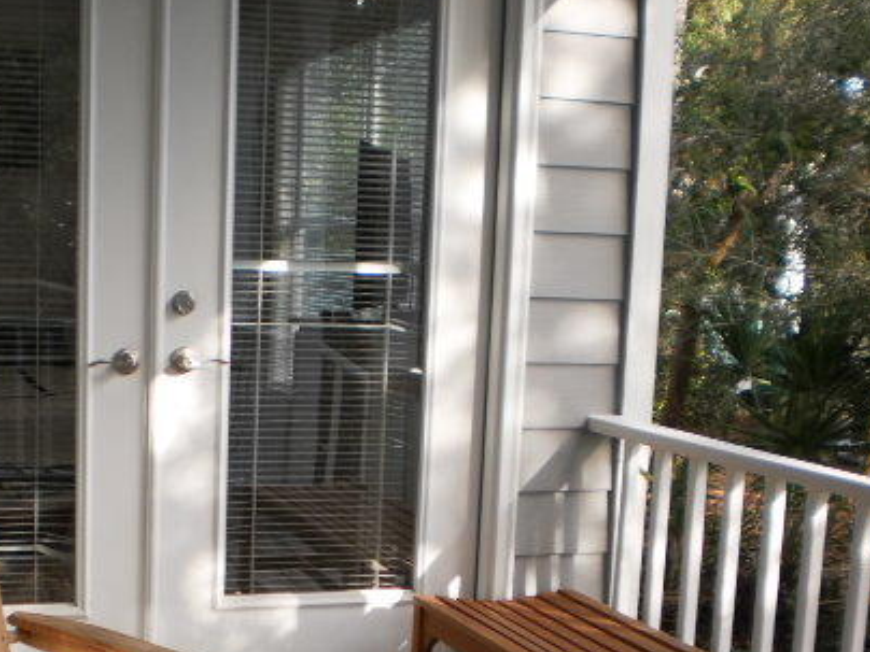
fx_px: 1433
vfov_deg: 25.4
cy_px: 471
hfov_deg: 33.3
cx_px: 243
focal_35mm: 57
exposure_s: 1/125
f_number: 3.1
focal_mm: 6.3
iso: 100
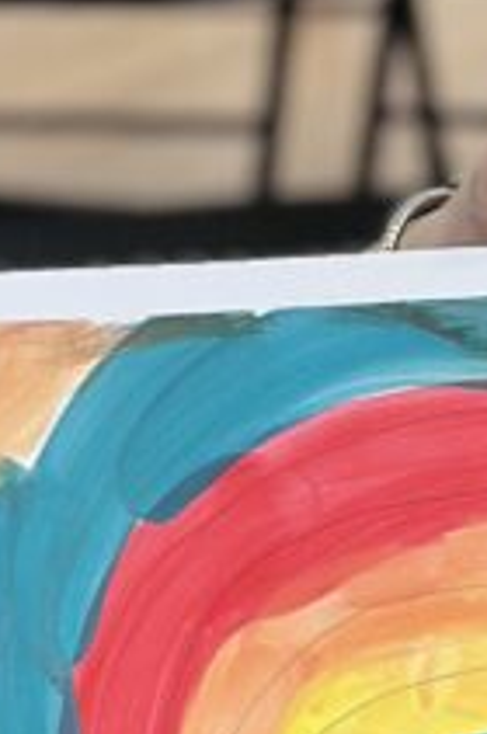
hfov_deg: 4.3
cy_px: 123
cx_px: 1089
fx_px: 6433
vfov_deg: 6.5
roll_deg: +1.9
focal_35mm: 316
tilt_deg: -13.5
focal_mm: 6.86
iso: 64
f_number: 1.78
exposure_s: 1/101
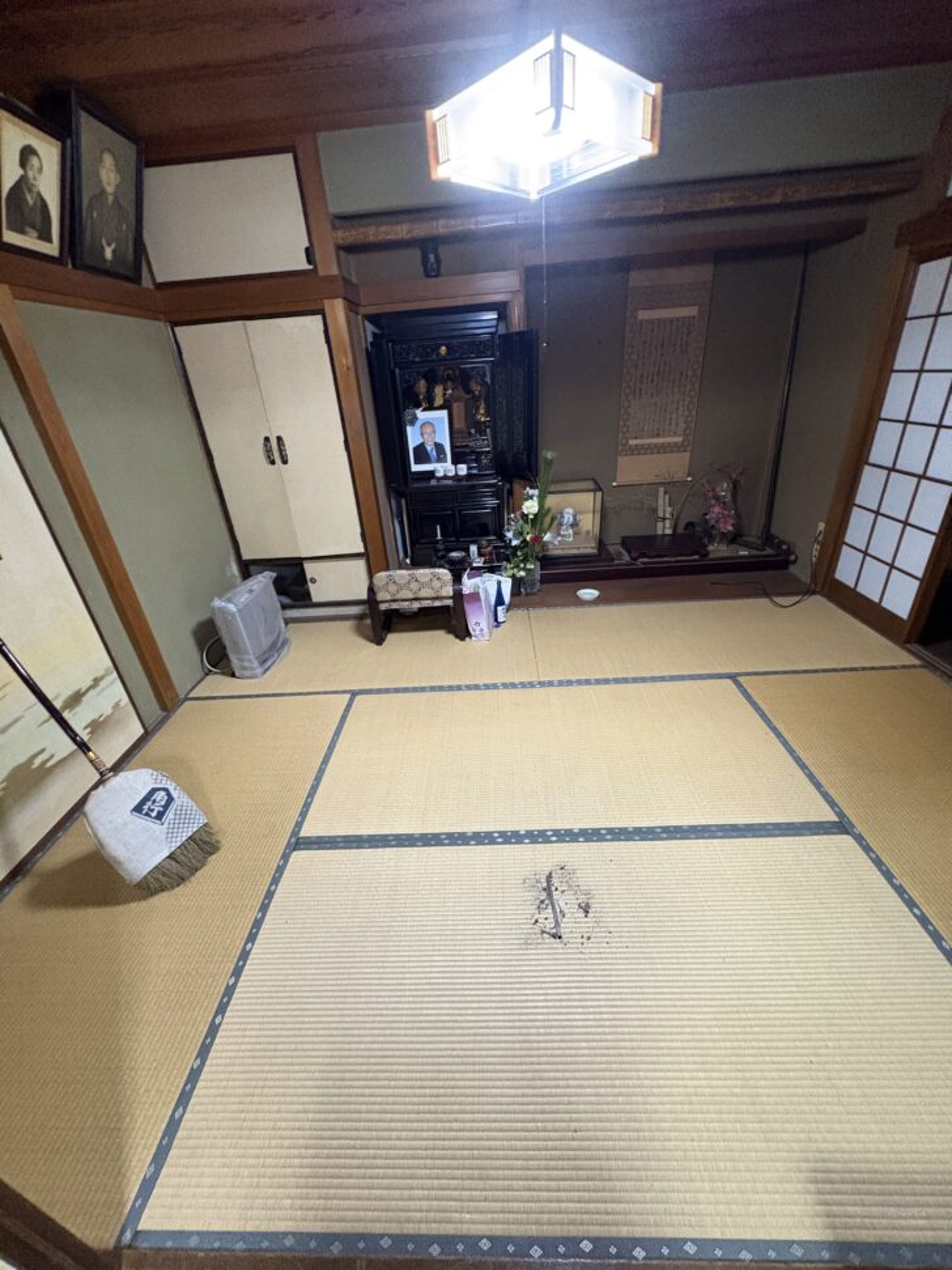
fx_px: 513
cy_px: 635
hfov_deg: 85.7
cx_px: 476
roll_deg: +5.4
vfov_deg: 102.1
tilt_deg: -27.2
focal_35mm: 14
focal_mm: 2.22
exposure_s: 1/60
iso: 640
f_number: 2.2
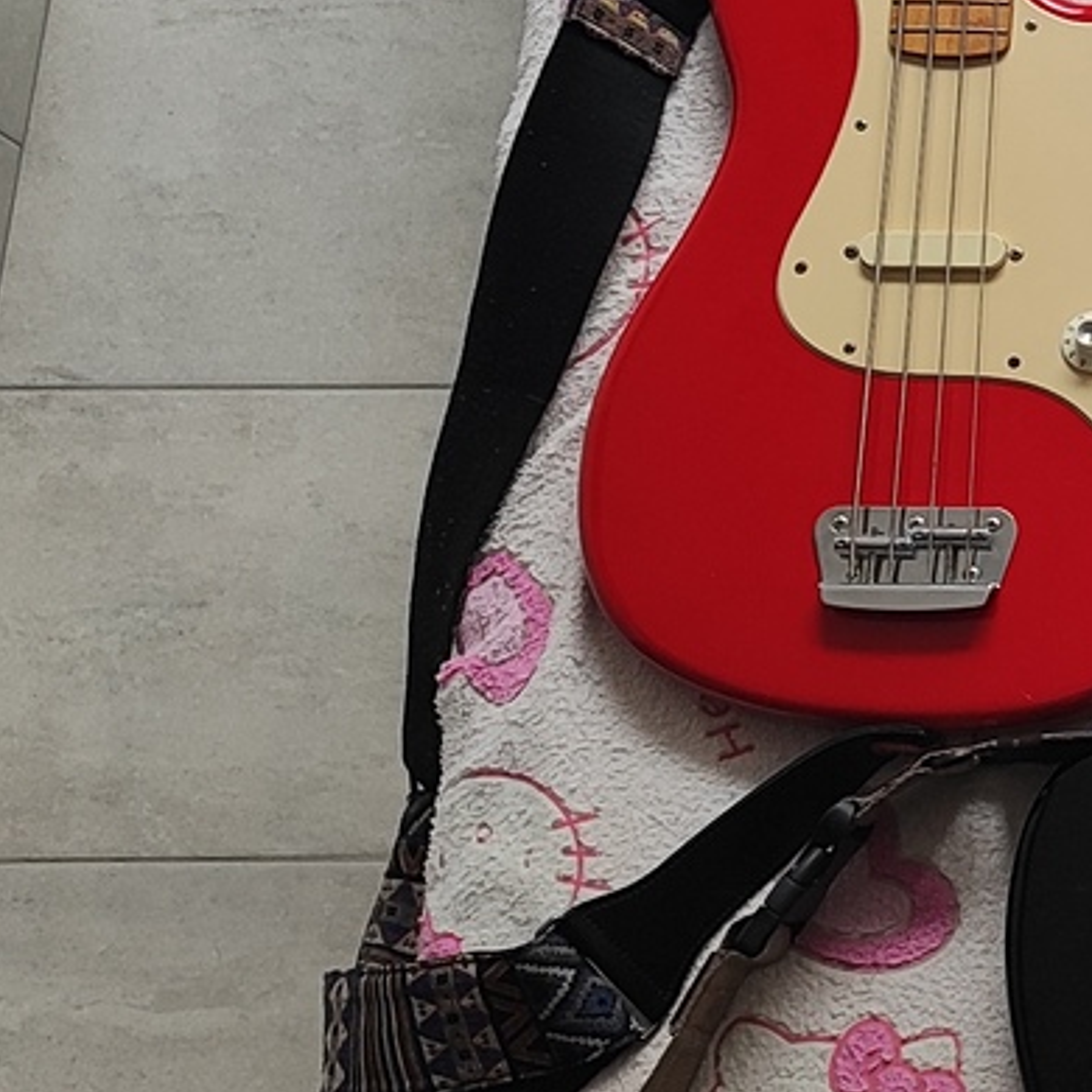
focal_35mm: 87
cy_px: 263
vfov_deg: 19.8
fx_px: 3105
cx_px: 1820
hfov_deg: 17.2
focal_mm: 5.89
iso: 147
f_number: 1.89
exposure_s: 1/120
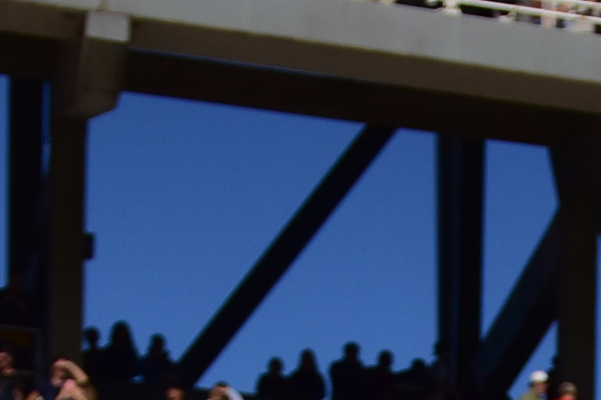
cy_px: 1203
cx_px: 994
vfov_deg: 7.1
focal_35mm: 174
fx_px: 2904
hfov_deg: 11.2
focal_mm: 27
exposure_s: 1/8000
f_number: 4
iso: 500
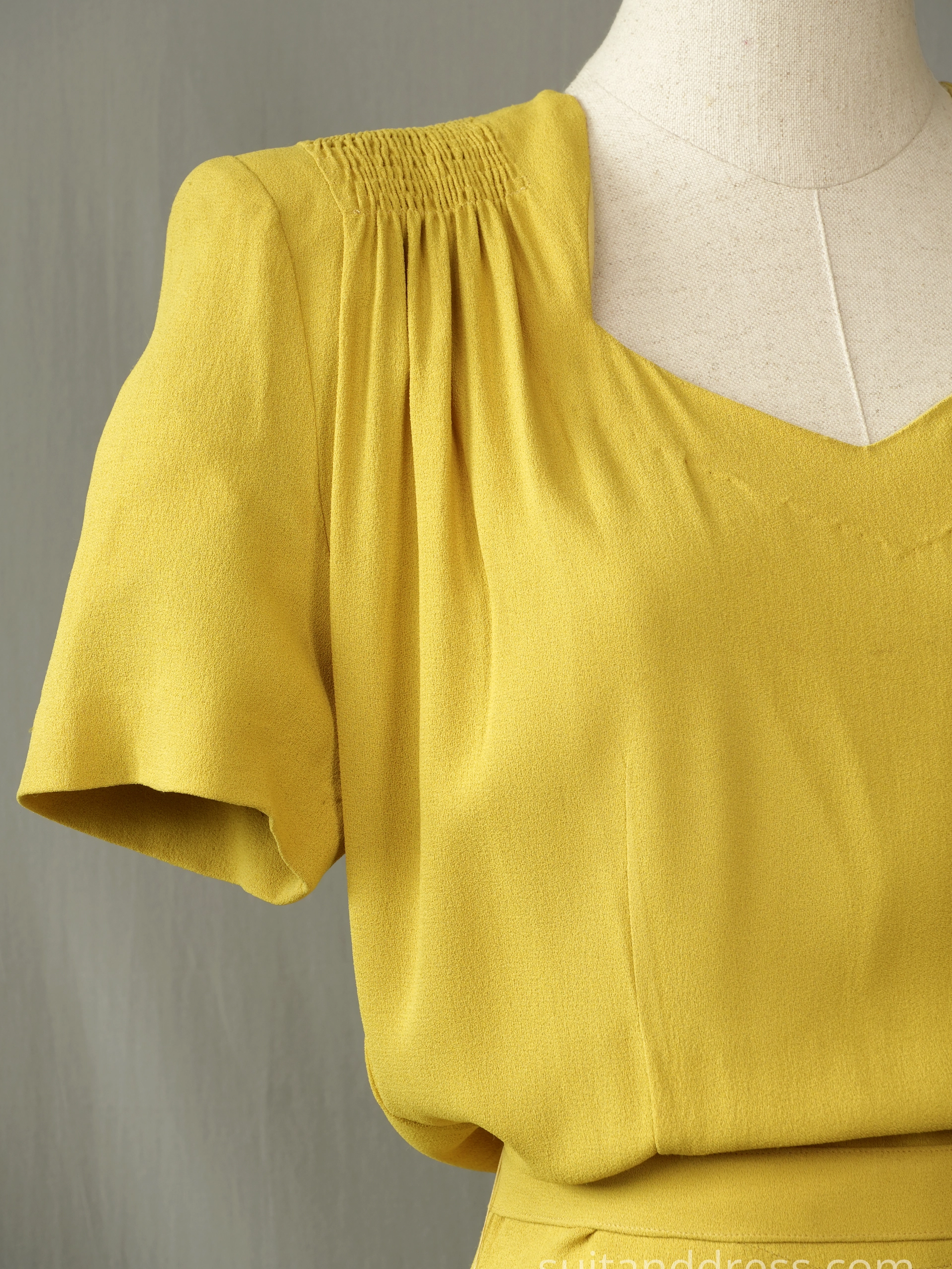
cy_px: 620
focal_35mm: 179
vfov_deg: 11.0
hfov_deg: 8.3
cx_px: 477
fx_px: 6564
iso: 400
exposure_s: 1/40
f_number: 8
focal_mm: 110
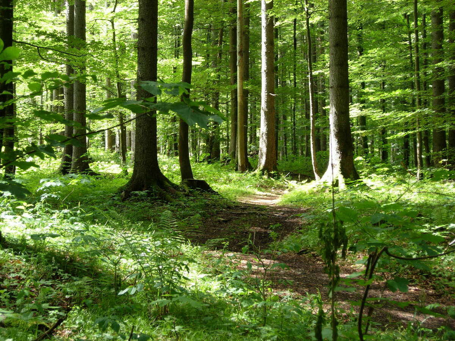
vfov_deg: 16.6
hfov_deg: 22.0
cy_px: 170
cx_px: 228
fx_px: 1170
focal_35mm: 89
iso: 50
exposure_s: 1/24.6
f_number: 4.3
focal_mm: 18.6
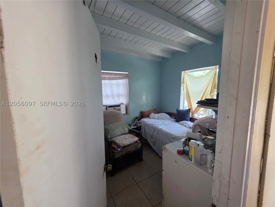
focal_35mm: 13
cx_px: 138
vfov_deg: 89.9
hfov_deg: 106.2
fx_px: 103
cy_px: 104
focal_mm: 2.2
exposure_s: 1/120
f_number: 1.9
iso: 160
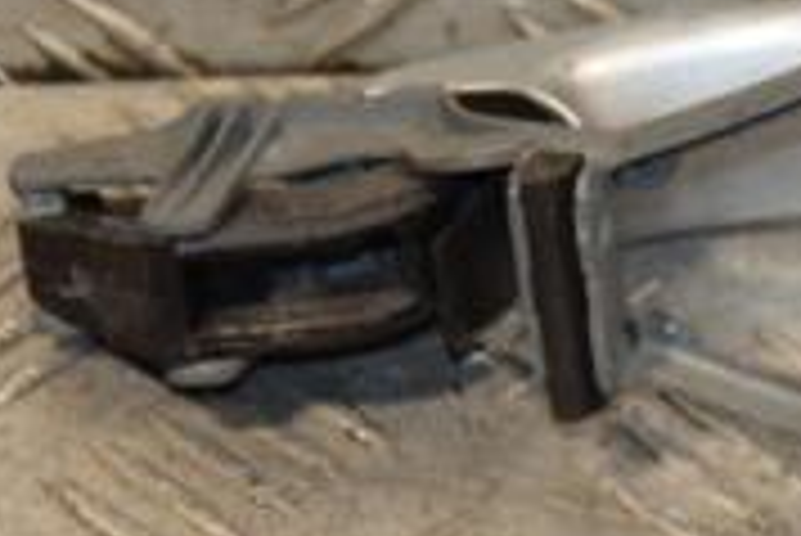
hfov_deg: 6.1
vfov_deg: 4.1
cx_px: 1102
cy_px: 153
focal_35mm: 333
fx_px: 7415
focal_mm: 66
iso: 800
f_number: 5.3
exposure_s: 1/160
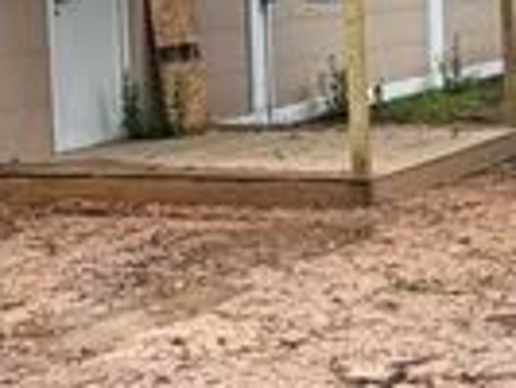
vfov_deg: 13.6
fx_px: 1611
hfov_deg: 17.8
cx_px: 516
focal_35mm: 108
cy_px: 47
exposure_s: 1/121
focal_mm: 2.22
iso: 160
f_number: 2.2
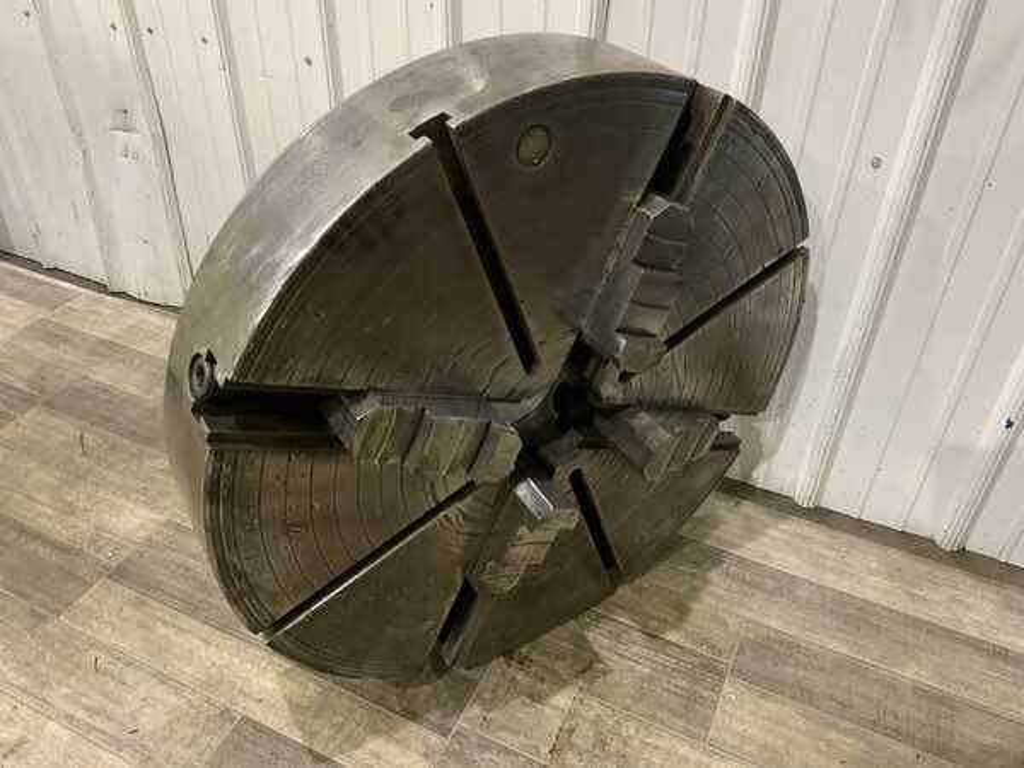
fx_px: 858
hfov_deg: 61.7
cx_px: 512
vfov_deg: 48.2
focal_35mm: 29
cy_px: 384
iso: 250
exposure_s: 1/60
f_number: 1.8
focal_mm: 3
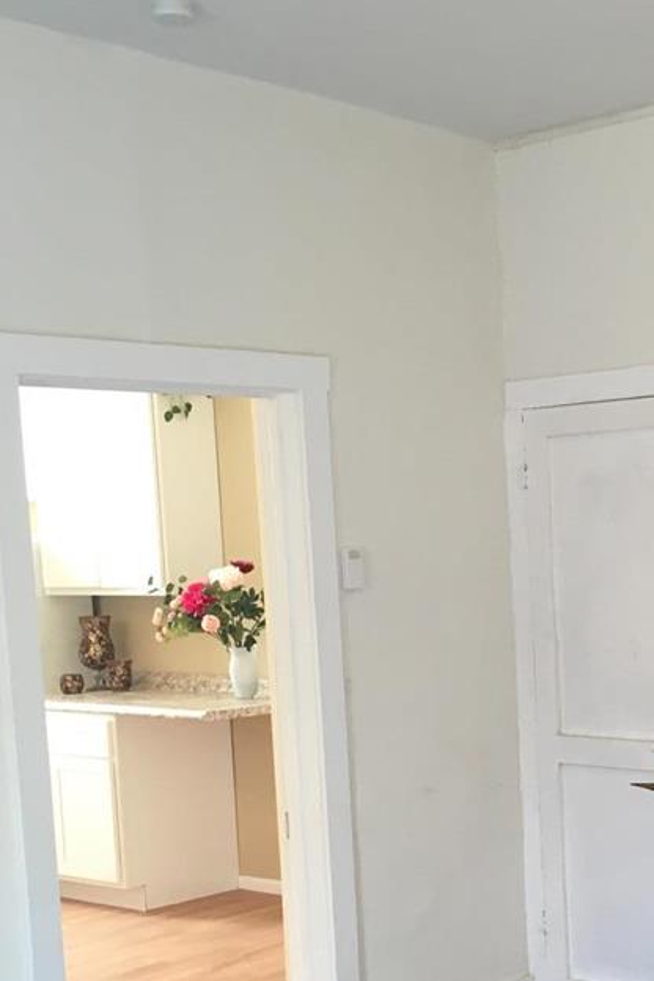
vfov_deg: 33.9
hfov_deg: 22.4
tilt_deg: -5.4
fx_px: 1580
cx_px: 670
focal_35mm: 58
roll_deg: +2.2
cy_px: 715
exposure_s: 1/30
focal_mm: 4.15
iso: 50
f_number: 2.2
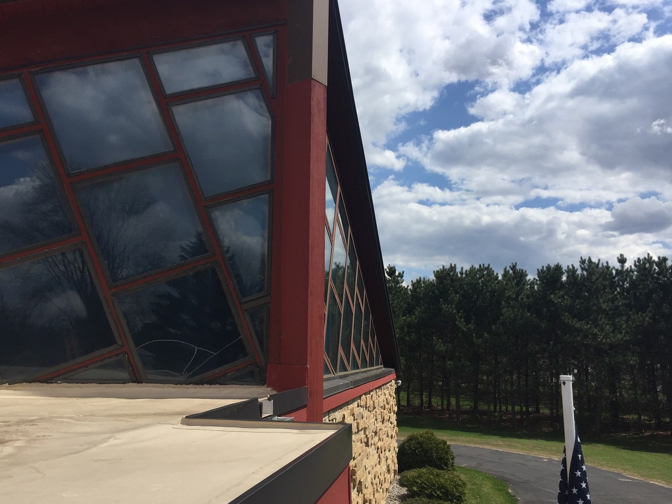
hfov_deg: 60.0
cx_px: 339
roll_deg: -1.6
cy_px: 255
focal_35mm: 30
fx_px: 582
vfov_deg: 46.8
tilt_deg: +9.6
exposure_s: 1/3300
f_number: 2.2
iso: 32
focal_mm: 4.15
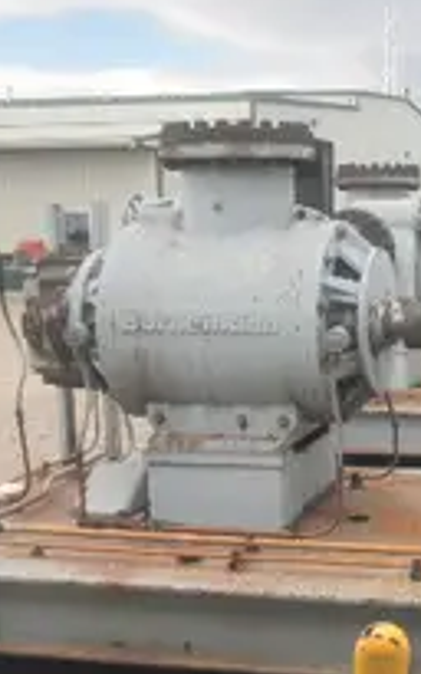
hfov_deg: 21.1
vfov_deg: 35.0
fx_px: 1065
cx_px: 474
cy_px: 395
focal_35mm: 58
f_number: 8.5
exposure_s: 1/60
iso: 64
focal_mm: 5
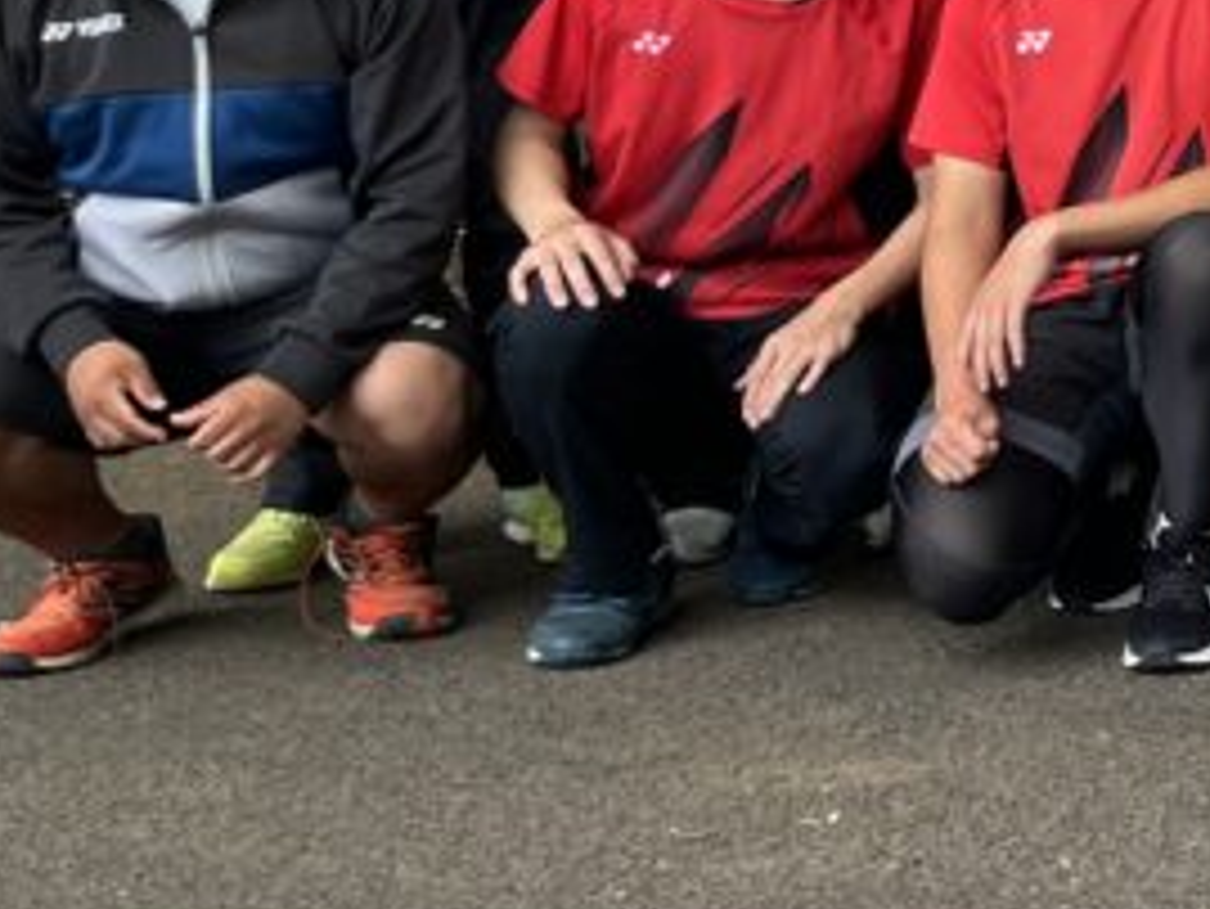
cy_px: -176
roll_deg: +0.2
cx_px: 2132
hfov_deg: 16.7
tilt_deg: -1.3
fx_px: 3462
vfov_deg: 14.5
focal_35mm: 99
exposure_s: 1/121
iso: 100
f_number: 1.6
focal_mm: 5.1
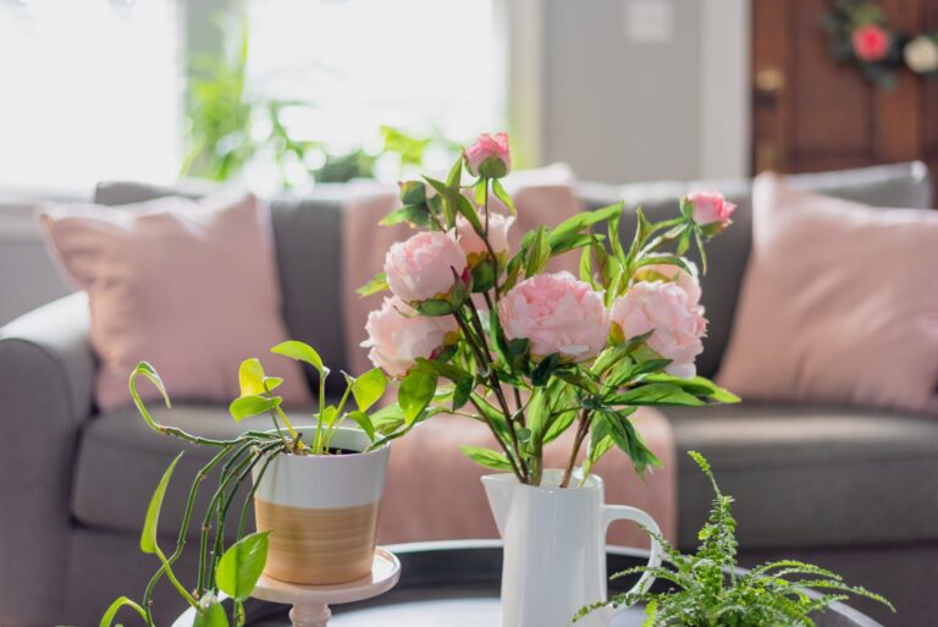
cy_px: 314
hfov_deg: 39.6
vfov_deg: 27.0
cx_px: 469
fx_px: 1303
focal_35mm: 50
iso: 320
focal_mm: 50
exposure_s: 1/160
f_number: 1.8
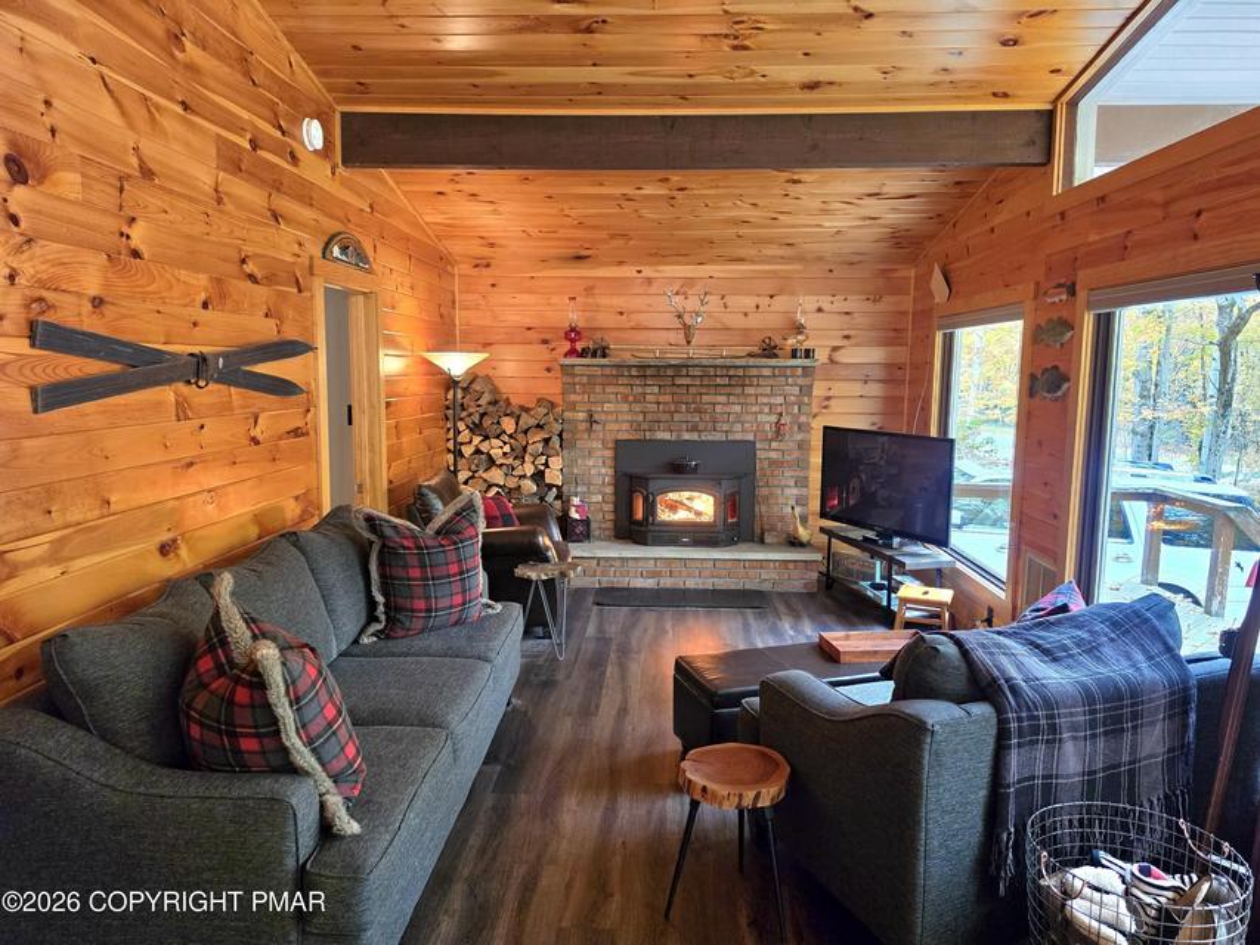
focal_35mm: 23
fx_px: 837
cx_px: 630
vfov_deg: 58.9
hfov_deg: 73.9
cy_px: 472
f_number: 1.4
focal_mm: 6.5
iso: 500
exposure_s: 1/120
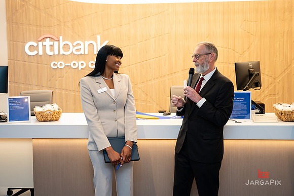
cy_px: 92
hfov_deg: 39.7
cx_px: 147
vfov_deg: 27.1
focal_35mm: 50
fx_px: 407
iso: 400
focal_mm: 46
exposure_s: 1/160
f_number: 3.2
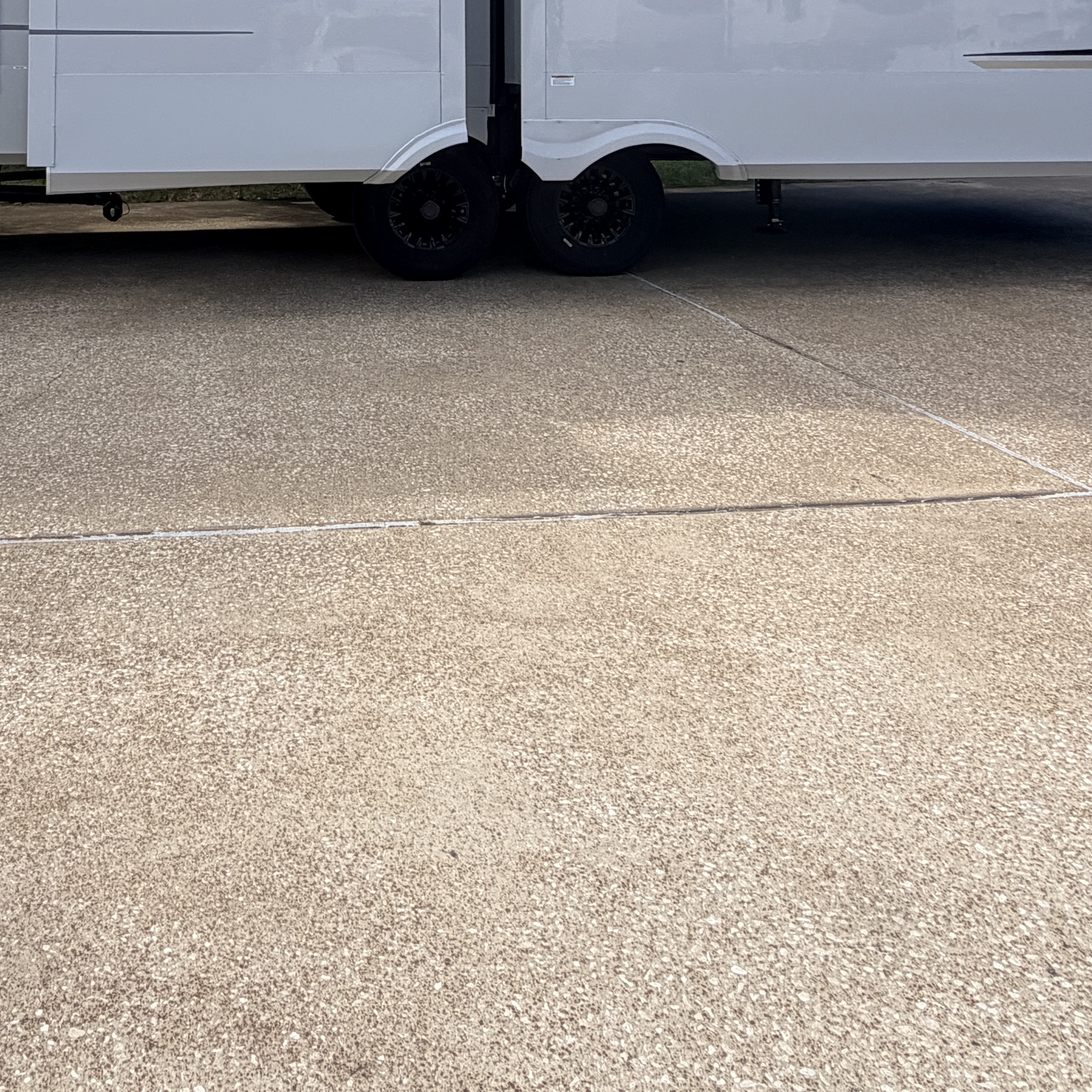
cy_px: 24
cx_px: 268
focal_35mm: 35
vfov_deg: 41.6
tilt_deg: -1.6
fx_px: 1249
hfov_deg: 45.5
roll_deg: +0.5
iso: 32
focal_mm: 2.22
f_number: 2.2
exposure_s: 1/770
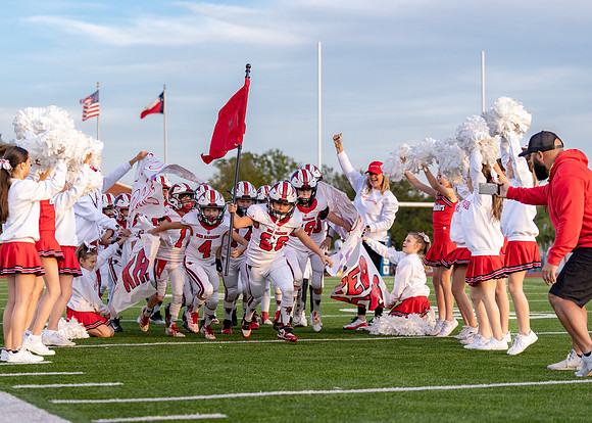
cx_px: 249
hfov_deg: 23.4
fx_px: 1430
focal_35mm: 85
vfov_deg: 16.8
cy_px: 245
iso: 200
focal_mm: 70
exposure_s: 1/1600
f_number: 2.8
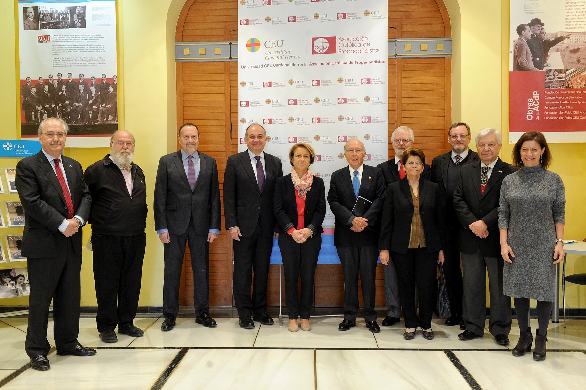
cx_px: 293
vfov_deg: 38.9
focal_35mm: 34
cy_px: 195
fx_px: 553
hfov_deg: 55.8
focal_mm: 34
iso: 1600
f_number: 5.6
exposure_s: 1/50
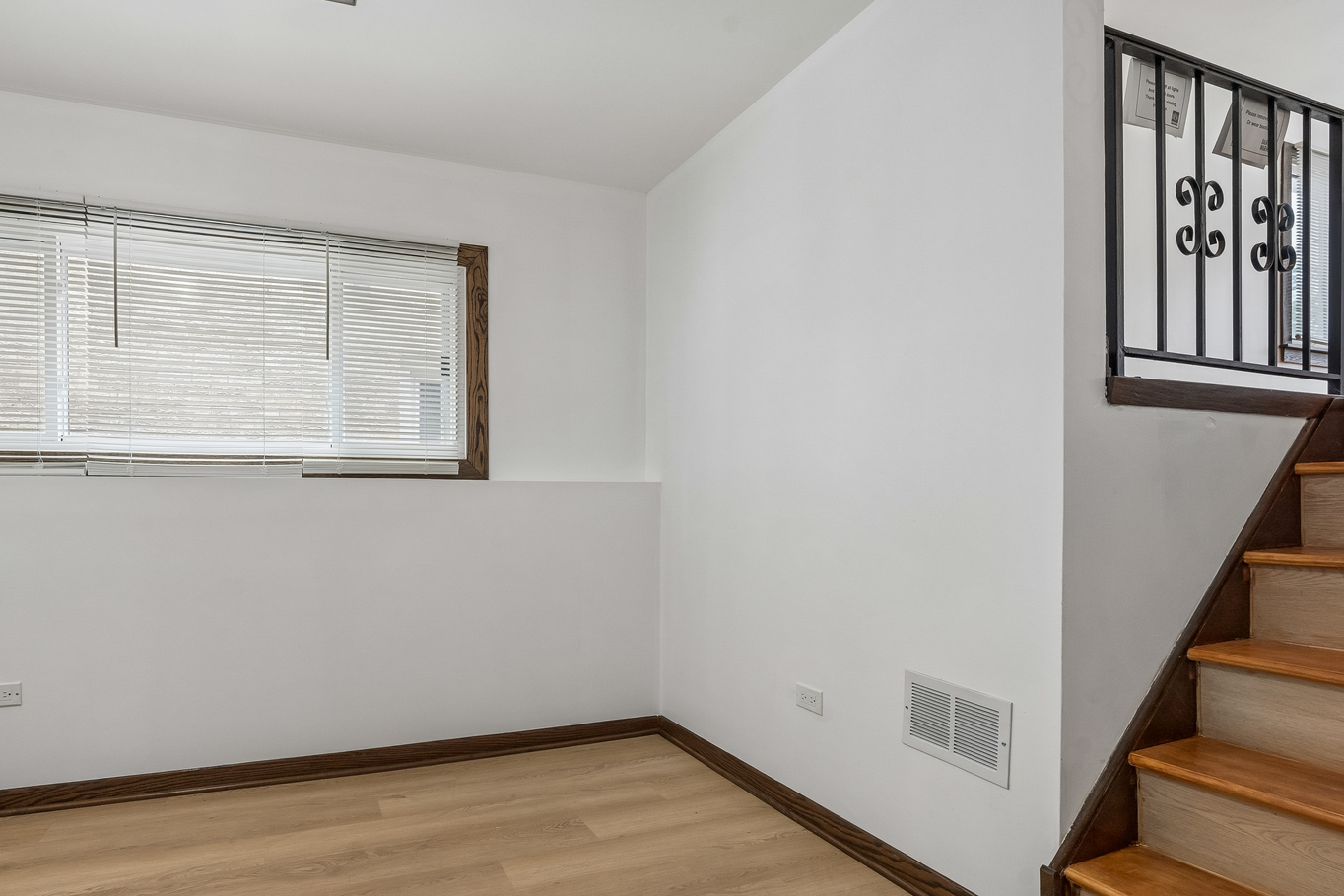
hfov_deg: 86.1
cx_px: 556
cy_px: 526
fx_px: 709
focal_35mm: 19
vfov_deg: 64.1
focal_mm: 16
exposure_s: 1/40
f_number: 8
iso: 400
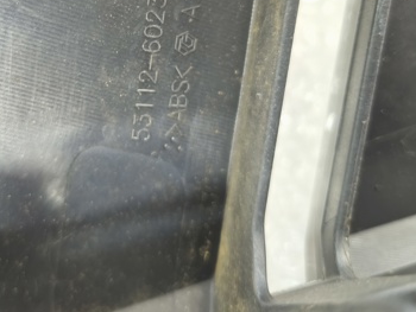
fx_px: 505
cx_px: 124
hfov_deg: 43.8
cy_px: 58
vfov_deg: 33.3
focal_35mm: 42
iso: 1600
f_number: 1.7
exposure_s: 1/25
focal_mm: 5.35
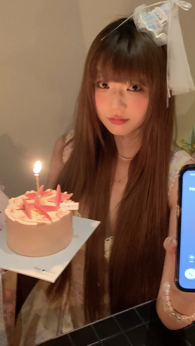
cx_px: 128
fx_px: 331
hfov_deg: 32.6
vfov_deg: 55.3
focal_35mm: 36
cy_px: 168
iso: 800
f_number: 1.8
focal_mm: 4.25
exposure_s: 1/23
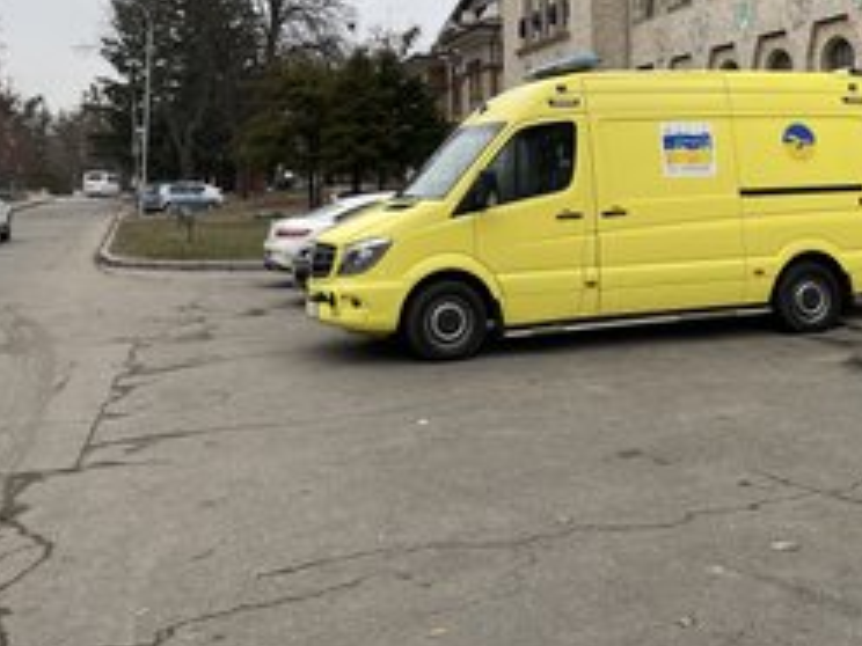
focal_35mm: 42
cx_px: 514
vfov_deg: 33.6
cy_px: 156
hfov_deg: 44.6
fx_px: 1046
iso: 32
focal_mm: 4.2
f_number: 1.6
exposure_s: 1/230
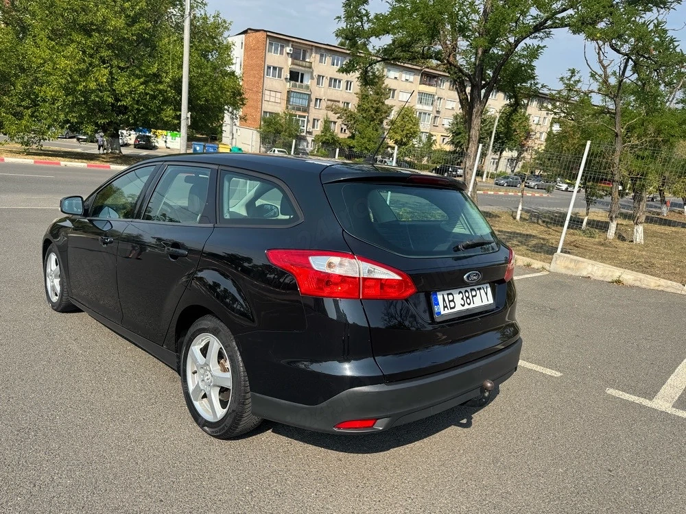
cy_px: 257
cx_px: 343
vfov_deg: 56.8
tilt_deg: -15.5
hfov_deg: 71.6
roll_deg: -7.2
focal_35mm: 24
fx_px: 476
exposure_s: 1/2833
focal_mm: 6.76
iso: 80
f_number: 1.78
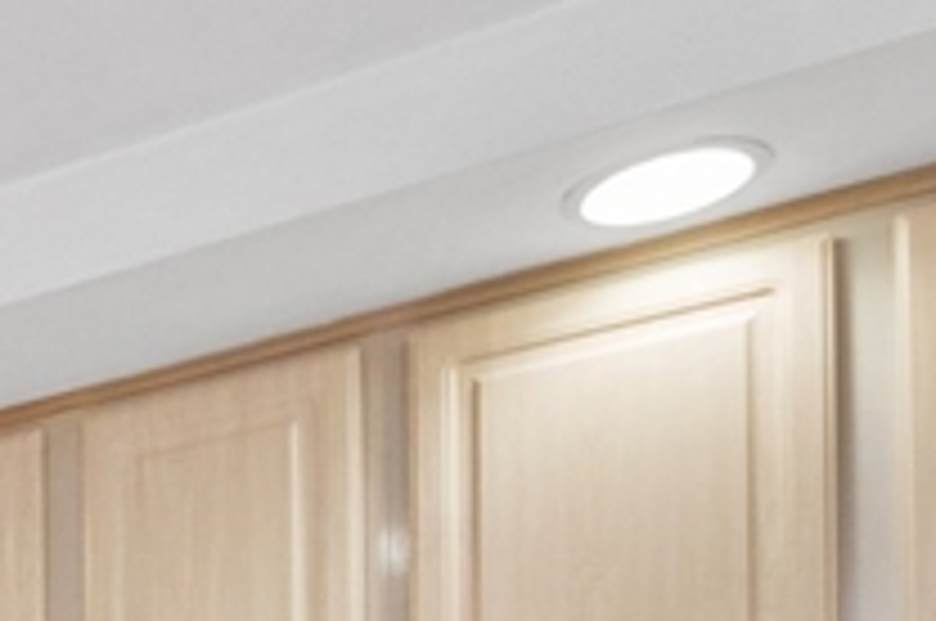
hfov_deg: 20.5
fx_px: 1921
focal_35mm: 74
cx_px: -688
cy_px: 1190
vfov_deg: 15.3
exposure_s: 1/80
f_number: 5
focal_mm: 10
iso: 320
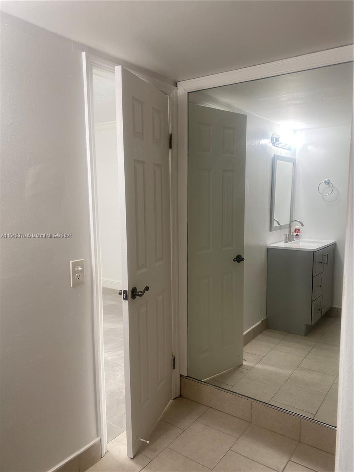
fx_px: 355
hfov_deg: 53.1
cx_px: 177
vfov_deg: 67.3
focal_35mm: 26
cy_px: 236
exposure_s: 1/60
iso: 64
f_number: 1.8
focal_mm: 4.25
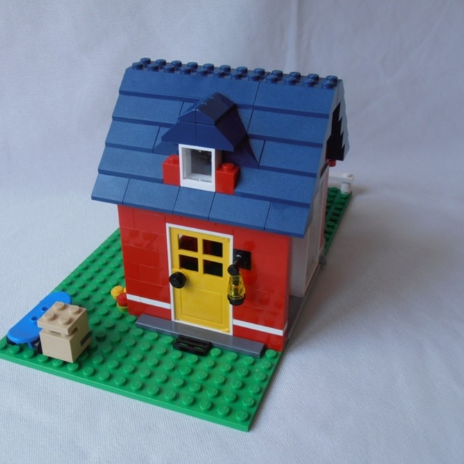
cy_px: 231
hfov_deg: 38.3
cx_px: 215
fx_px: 667
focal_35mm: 44
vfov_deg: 38.3
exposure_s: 1/80
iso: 80
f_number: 3.9
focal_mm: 6.61
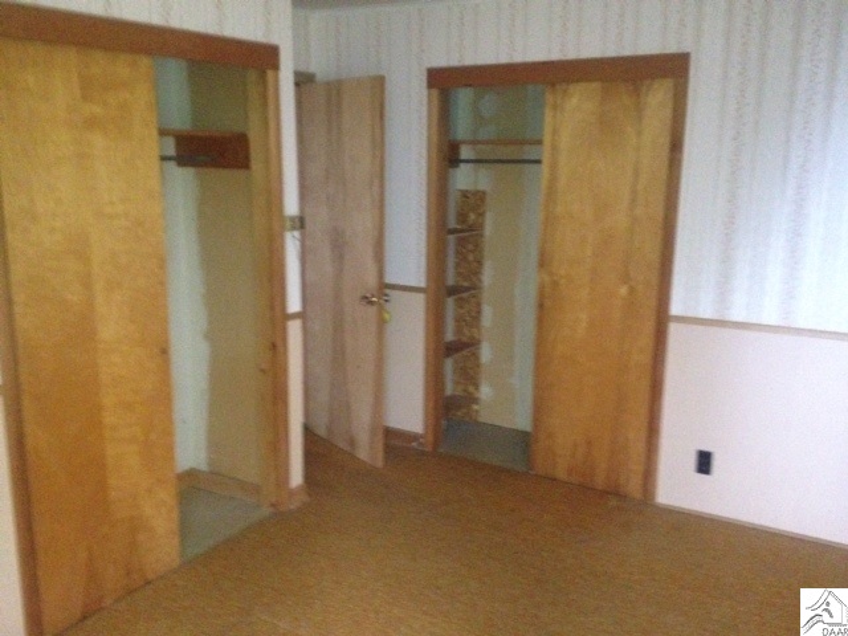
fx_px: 857
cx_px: 424
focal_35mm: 35
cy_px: 318
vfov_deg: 40.7
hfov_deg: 52.6
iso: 800
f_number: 2.4
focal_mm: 4.28
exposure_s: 1/16
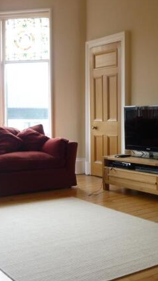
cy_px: 141
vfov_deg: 42.1
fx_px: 365
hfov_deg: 24.4
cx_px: 93
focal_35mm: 49
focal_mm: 5.5
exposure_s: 1/40
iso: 80
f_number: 2.8
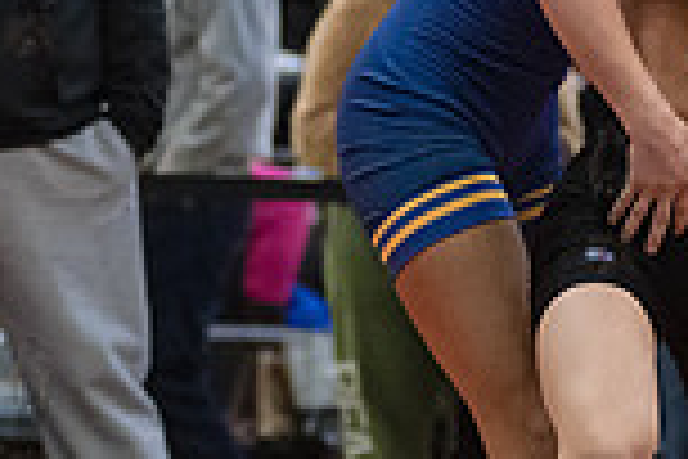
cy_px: 196
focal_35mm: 399
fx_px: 7625
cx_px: 607
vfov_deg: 3.4
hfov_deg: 5.2
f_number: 3.5
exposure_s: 1/500
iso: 8000
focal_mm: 105
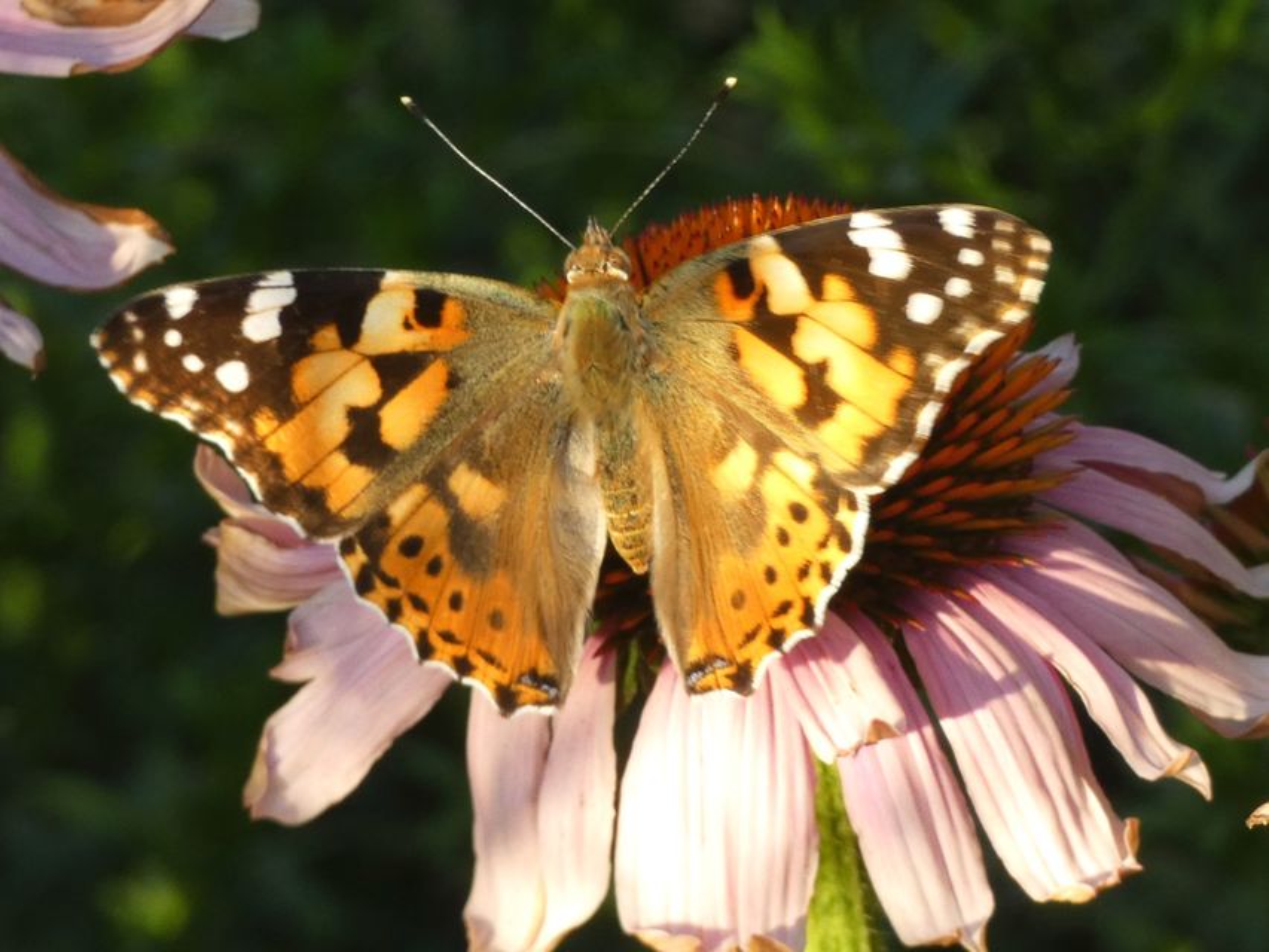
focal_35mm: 291
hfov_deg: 6.8
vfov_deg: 5.1
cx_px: 634
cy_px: 476
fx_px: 10669
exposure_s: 1/80
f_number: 5.5
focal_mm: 52.2
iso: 125
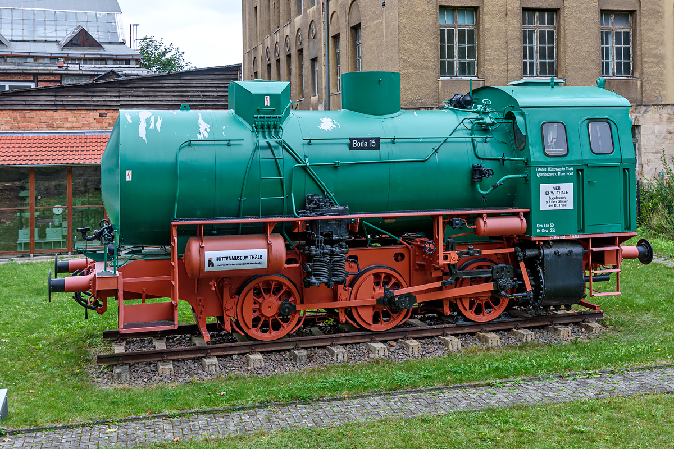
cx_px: 337
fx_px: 758
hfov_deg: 47.9
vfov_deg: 33.0
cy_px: 224
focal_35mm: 40
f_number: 5
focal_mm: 27
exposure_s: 1/200
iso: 200
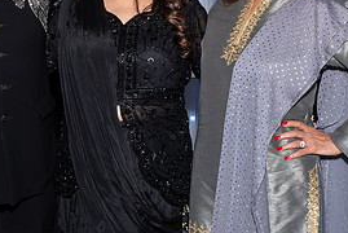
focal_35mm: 78
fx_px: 755
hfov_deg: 25.3
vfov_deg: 17.4
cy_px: 42
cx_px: 50
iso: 800
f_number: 8
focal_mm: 22
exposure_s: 1/250
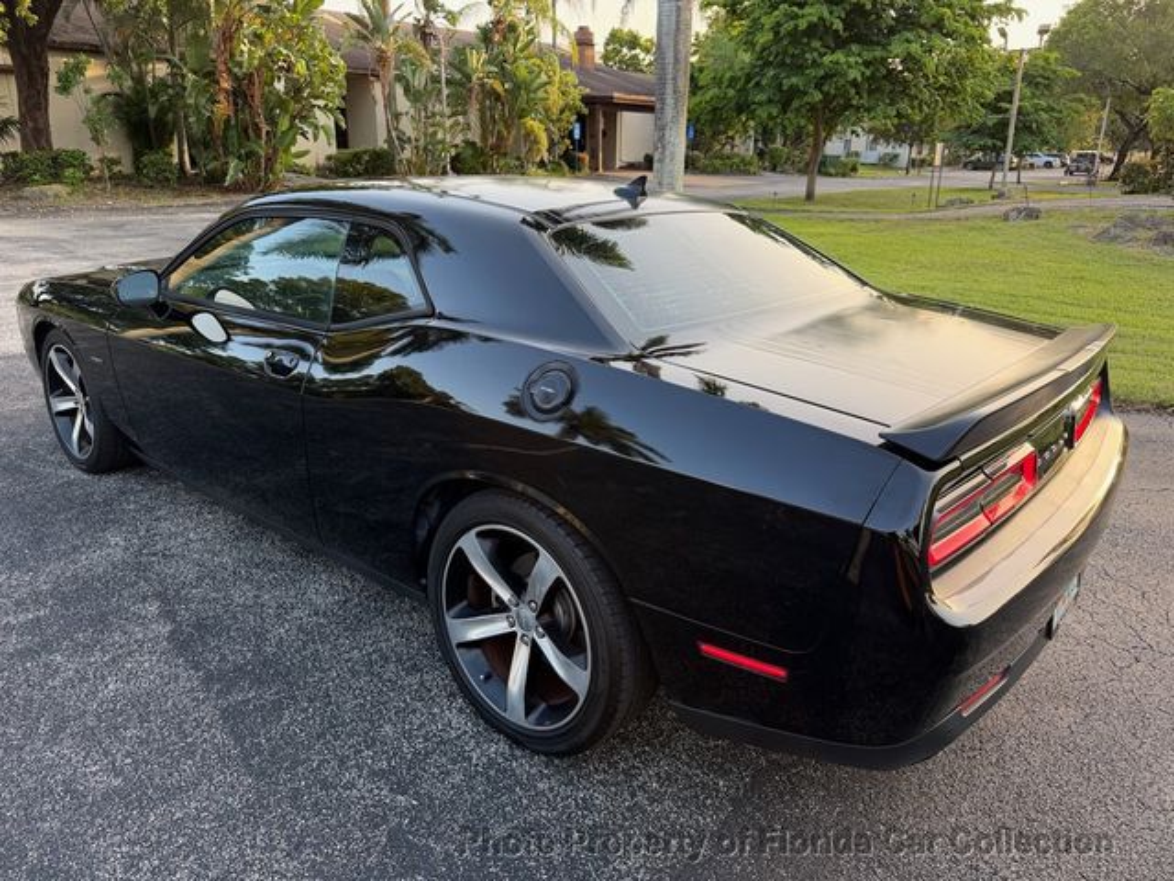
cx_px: 587
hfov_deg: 71.6
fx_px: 814
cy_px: 440
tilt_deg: -19.0
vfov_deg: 56.8
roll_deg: -1.2
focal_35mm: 24
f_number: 1.78
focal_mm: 6.76
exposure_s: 1/202
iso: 80
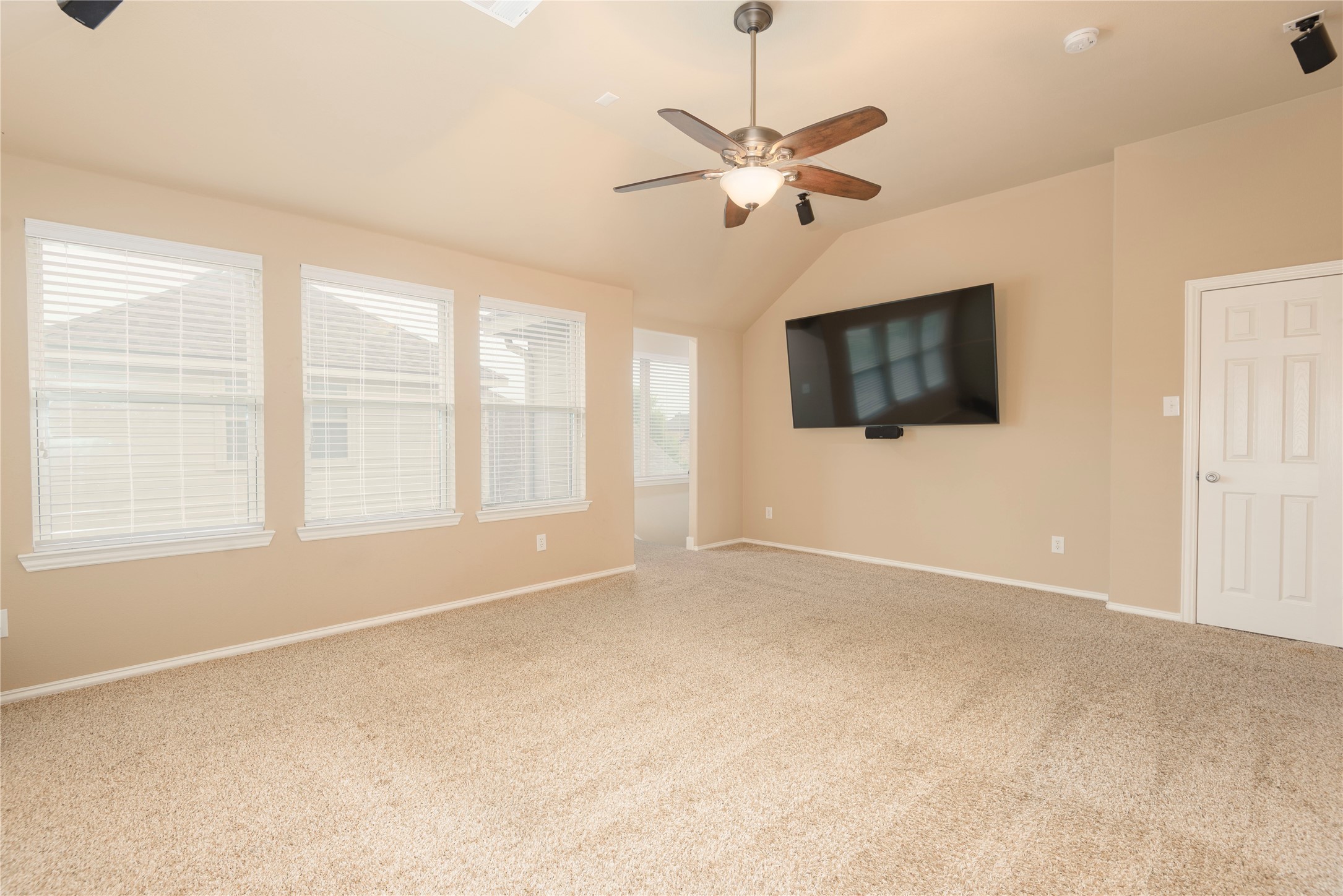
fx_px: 597
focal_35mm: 16
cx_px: 672
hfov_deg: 96.7
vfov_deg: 73.8
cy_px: 448
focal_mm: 16
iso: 100
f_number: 7.1
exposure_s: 1/1.25
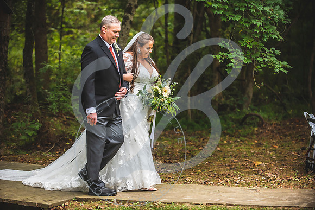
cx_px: 158
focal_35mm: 116
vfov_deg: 11.8
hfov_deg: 17.6
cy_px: 105
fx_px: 1015
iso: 500
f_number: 2.8
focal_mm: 116
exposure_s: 1/640
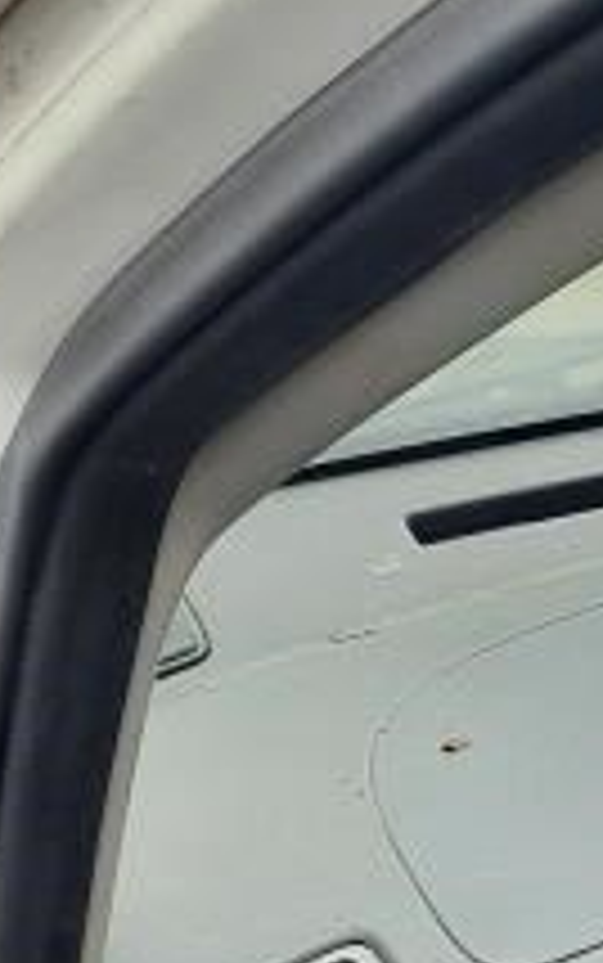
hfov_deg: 10.2
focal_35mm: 99
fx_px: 2600
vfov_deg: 19.8
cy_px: 1148
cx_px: 1732
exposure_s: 1/120
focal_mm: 4.6
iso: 40
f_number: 2
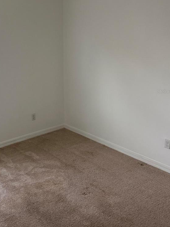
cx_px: 41
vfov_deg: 47.6
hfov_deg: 35.9
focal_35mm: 39
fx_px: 255
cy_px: 91
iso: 320
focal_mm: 6.76
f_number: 1.78
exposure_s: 1/60
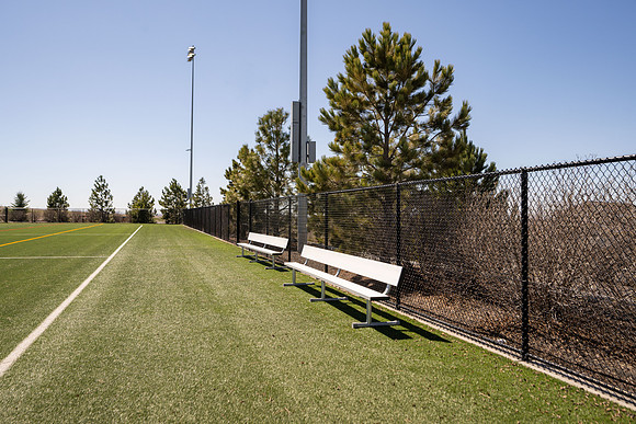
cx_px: 318
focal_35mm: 30
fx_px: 530
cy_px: 212
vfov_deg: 43.6
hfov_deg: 61.9
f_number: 5.6
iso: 100
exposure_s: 1/800
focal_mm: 30
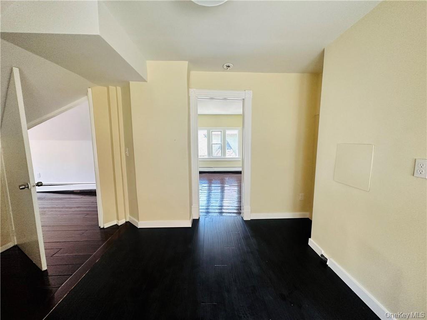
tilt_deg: -5.8
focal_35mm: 14
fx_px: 173
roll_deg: -0.3
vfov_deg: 85.7
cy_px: 160
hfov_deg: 102.1
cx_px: 214
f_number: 2.2
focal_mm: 2.22
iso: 200
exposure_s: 1/99
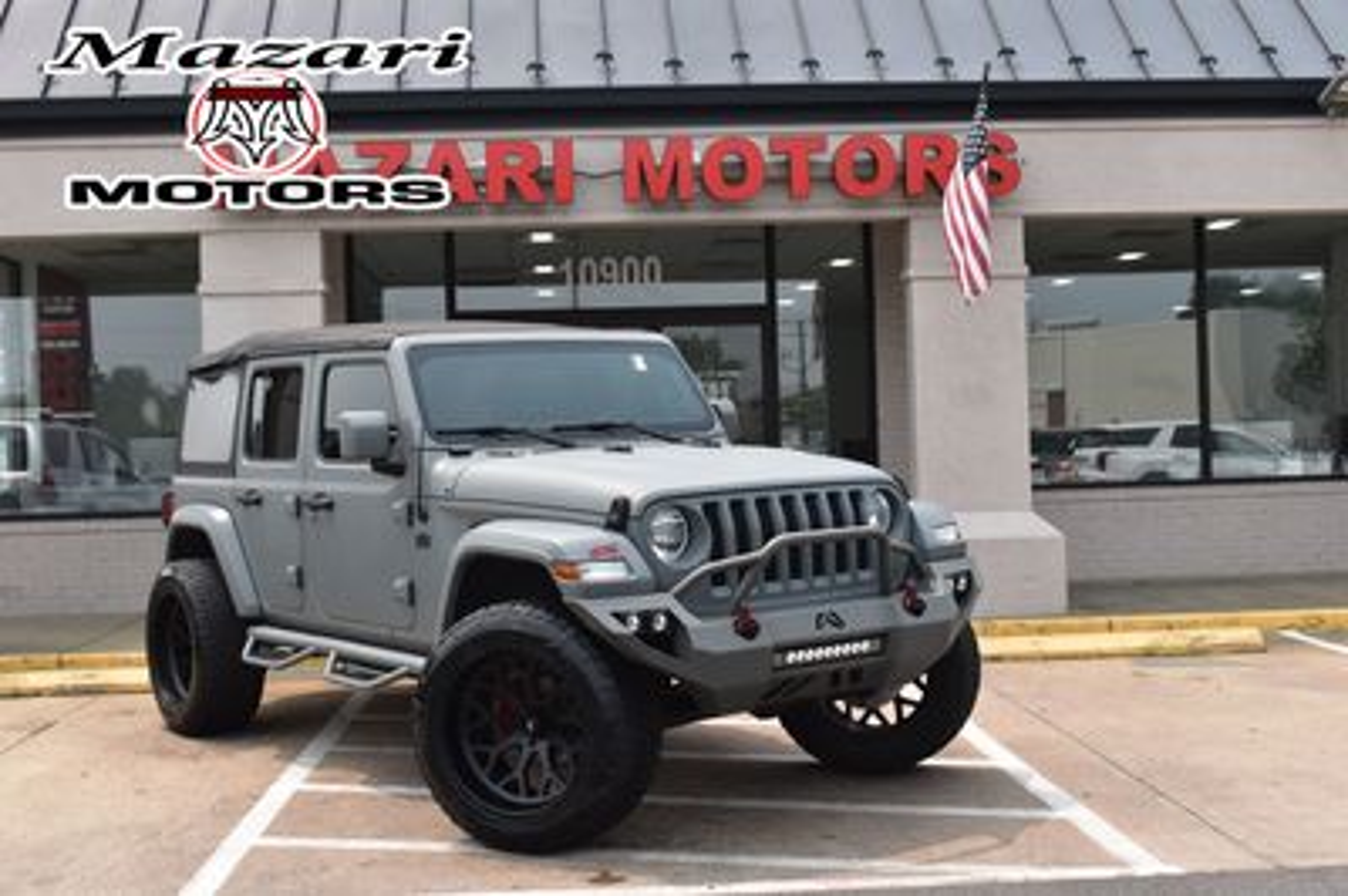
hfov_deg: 43.6
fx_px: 1684
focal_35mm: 45
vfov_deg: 29.8
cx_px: 674
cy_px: 448
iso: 400
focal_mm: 30
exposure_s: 1/400
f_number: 11
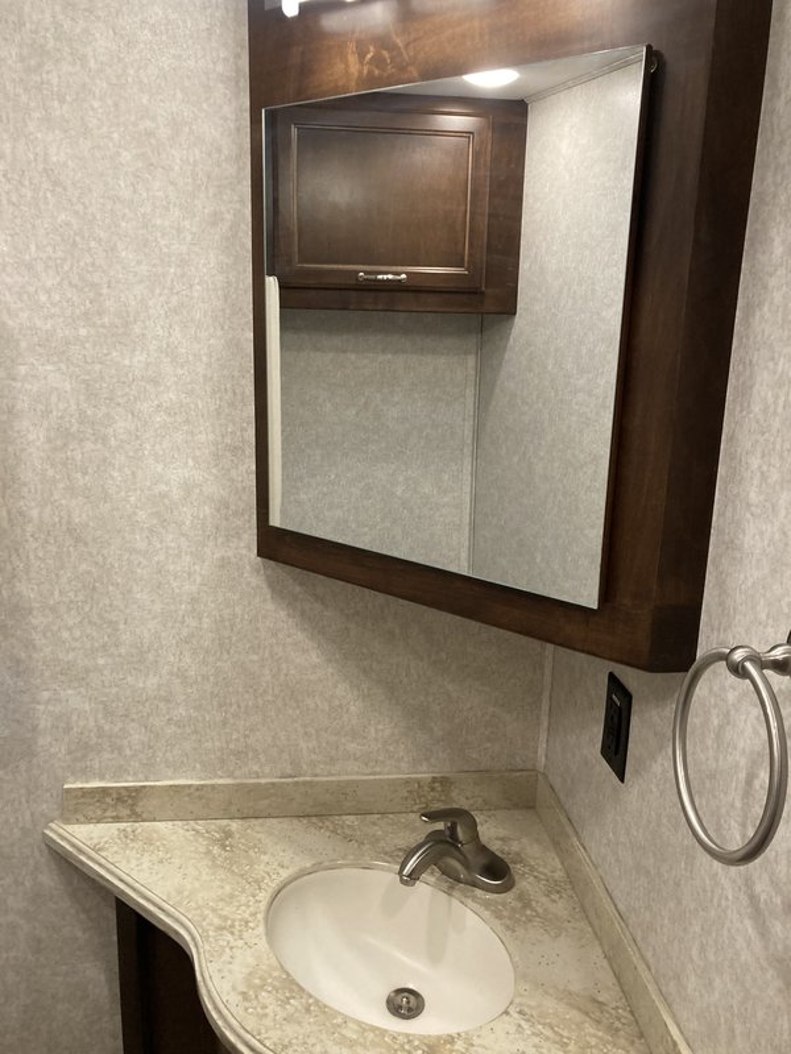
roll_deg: +0.1
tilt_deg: -12.2
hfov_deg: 49.7
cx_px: 396
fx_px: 853
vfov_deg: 63.4
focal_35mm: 28
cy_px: 527
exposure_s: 1/60
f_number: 1.8
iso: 200
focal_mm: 3.99
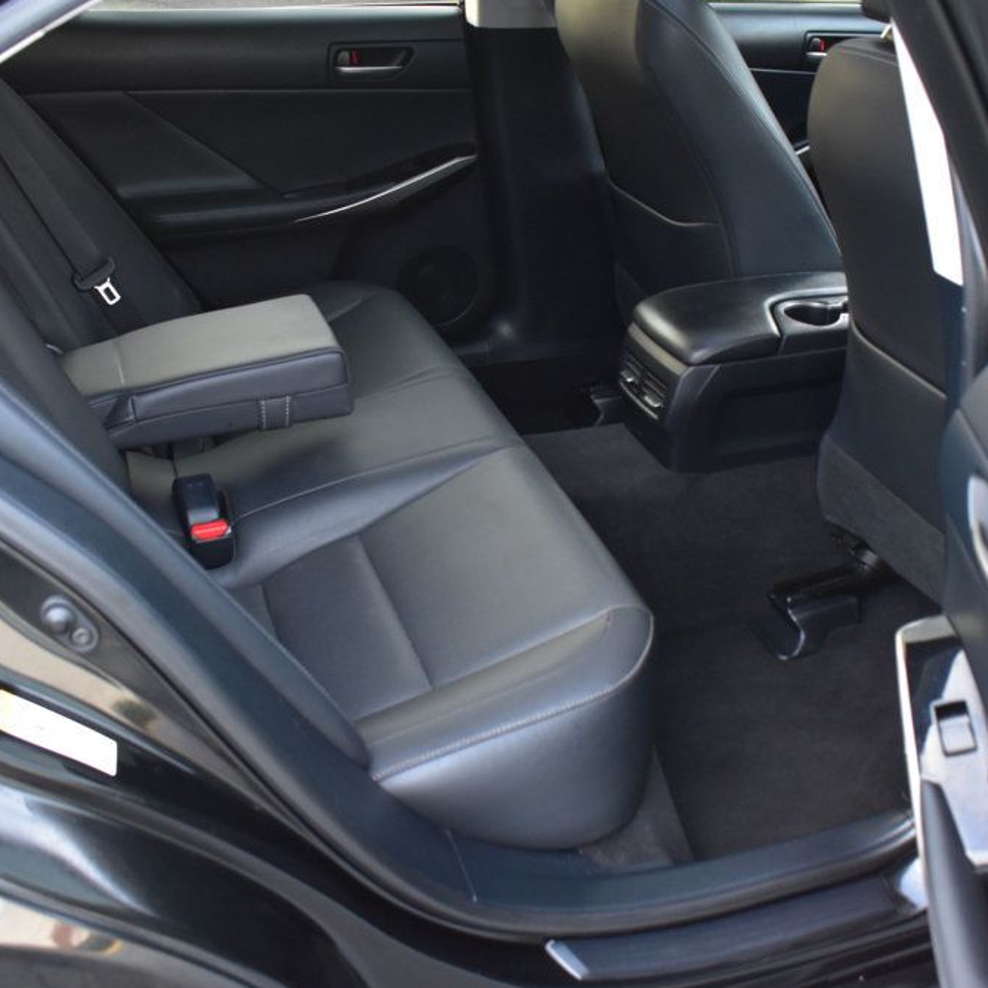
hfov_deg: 39.1
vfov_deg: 39.2
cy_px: 494
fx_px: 1389
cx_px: 561
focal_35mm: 43
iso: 1600
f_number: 5.6
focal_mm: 22
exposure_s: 1/15
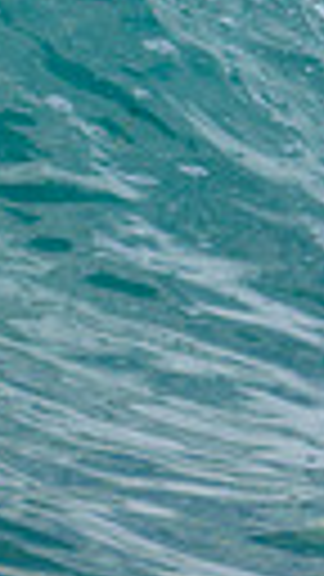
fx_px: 57947
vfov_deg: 0.6
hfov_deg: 0.3
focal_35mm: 3794
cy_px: -196
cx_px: 842
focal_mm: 800
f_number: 11
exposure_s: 1/2000
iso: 720
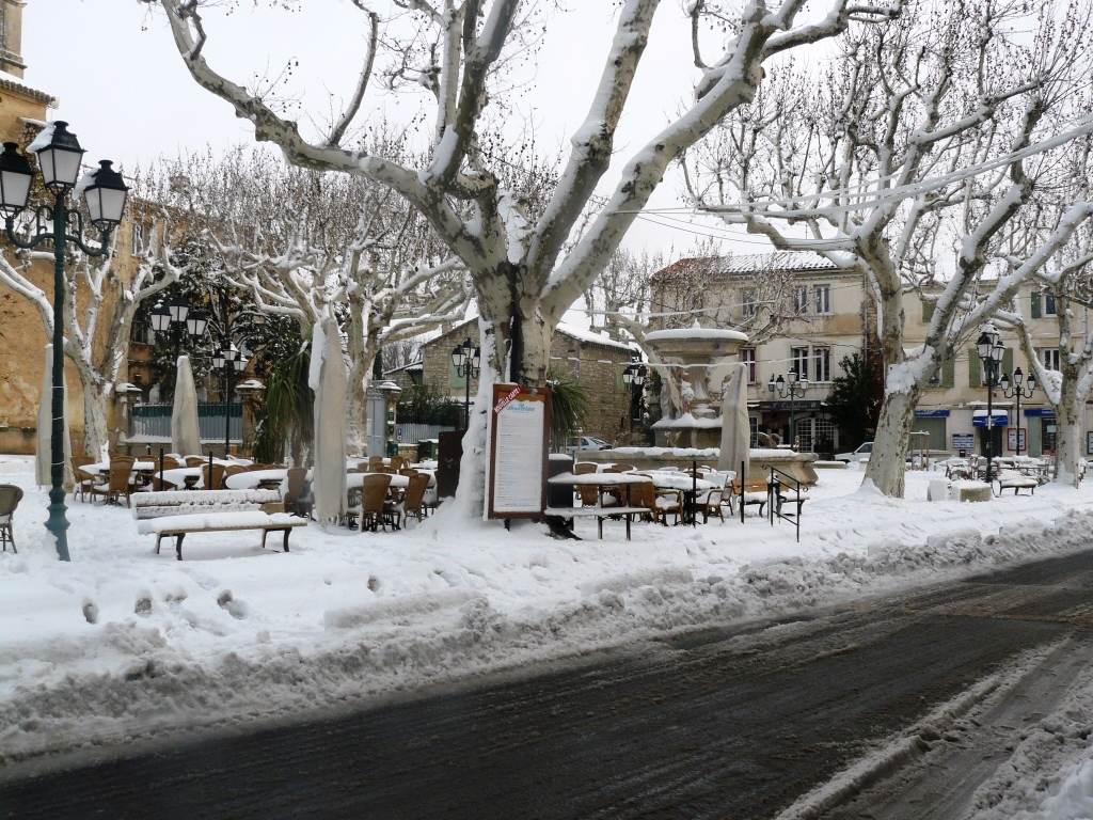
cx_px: 546
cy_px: 410
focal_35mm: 36
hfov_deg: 51.4
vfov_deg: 39.7
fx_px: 1137
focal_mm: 6
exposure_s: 1/320
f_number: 5.6
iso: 100
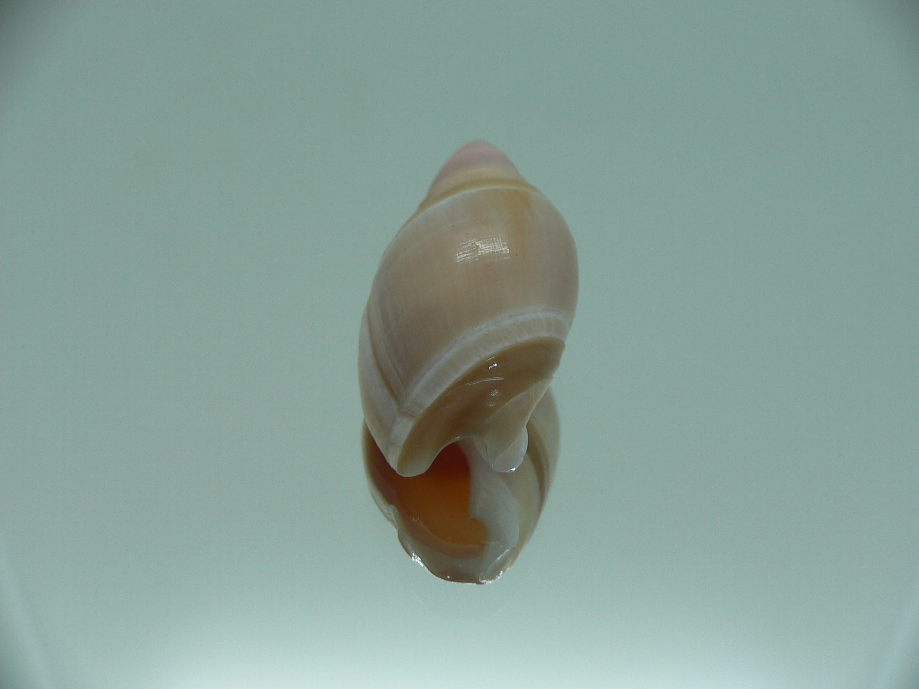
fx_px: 929
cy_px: 344
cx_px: 460
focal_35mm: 35
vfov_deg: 40.7
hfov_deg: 52.6
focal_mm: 4.6
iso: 80
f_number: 2.8
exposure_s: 1/60
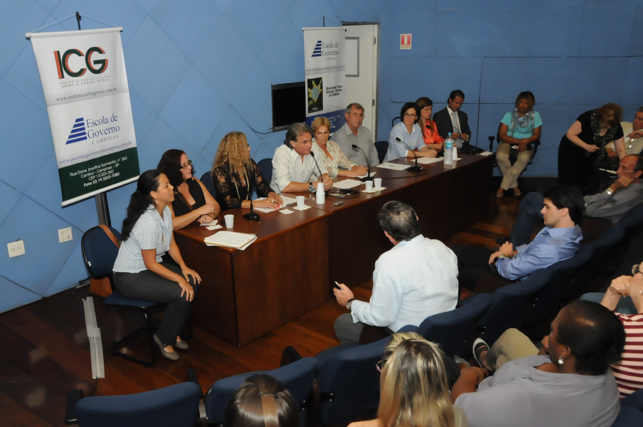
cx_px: 322
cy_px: 214
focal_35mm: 33
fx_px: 589
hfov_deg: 57.3
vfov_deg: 39.9
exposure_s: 1/125
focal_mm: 22
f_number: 10
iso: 1600
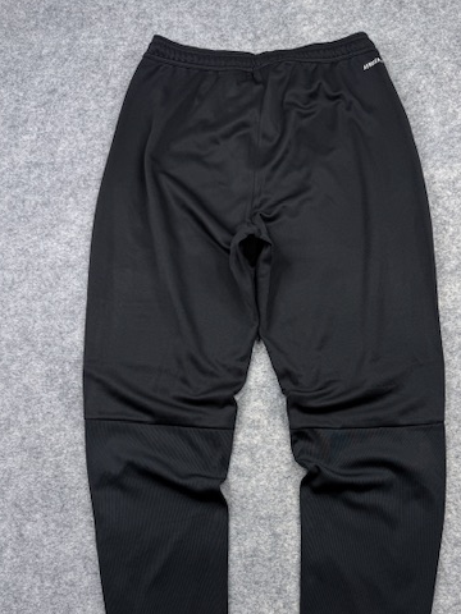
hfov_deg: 44.0
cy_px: 397
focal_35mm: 32
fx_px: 568
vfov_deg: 55.9
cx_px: 270
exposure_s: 1/100
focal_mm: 6.76
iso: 64
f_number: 1.78
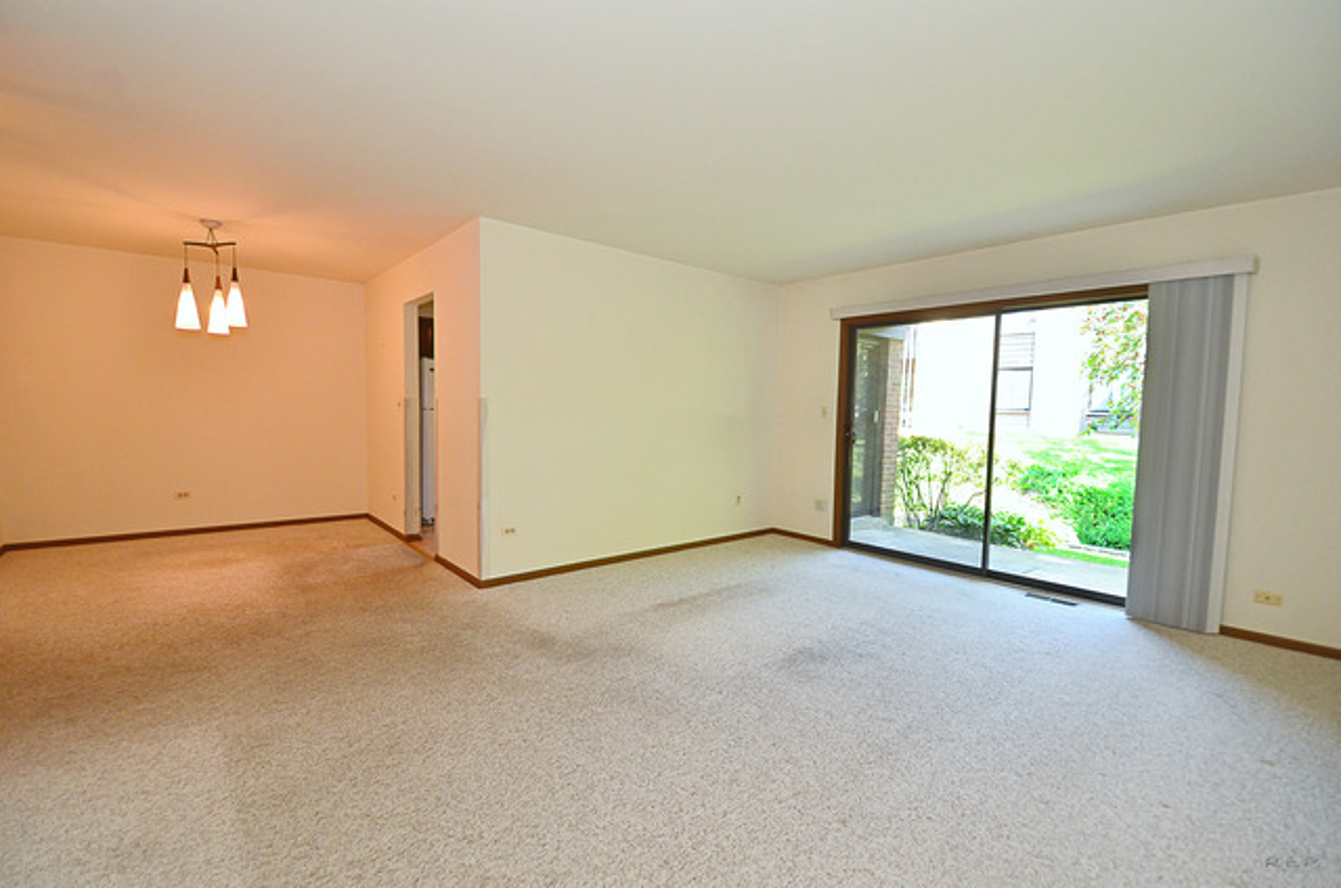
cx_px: 670
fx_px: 558
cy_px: 444
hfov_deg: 100.5
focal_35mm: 15
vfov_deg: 77.1
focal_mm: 10
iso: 800
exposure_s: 1/60
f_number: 6.3
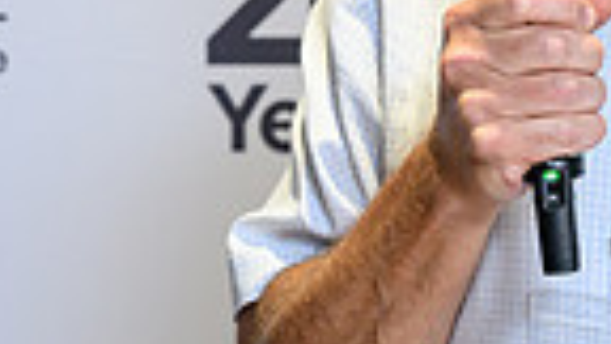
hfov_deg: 7.1
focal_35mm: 303
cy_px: -202
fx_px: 4909
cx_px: 632
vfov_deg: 4.0
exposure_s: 1/200
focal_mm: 70
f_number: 4.5
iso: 1250
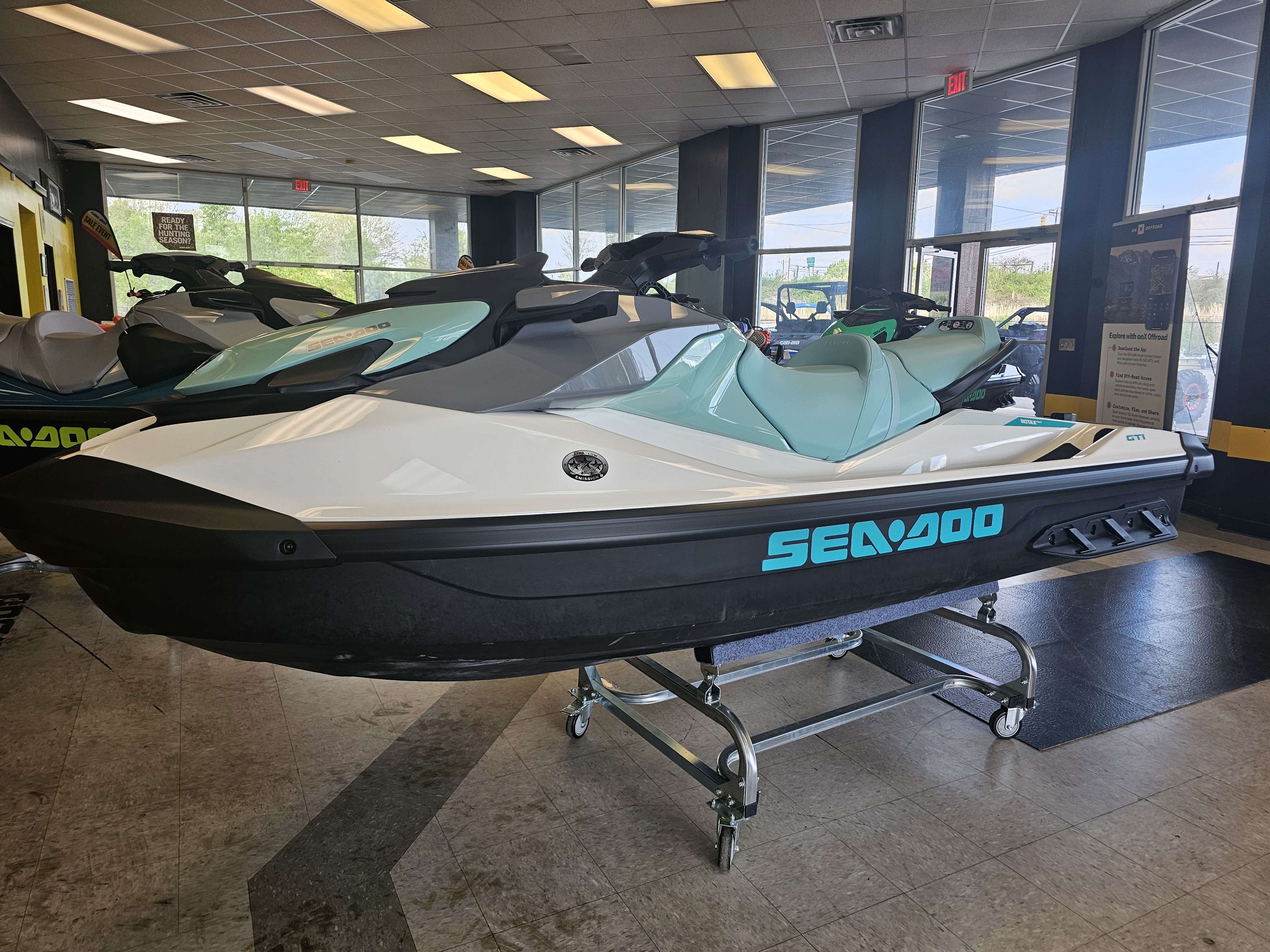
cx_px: 635
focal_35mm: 23
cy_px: 476
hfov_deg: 73.9
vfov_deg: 58.9
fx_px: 844
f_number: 1.7
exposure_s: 1/120
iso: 50
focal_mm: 6.3
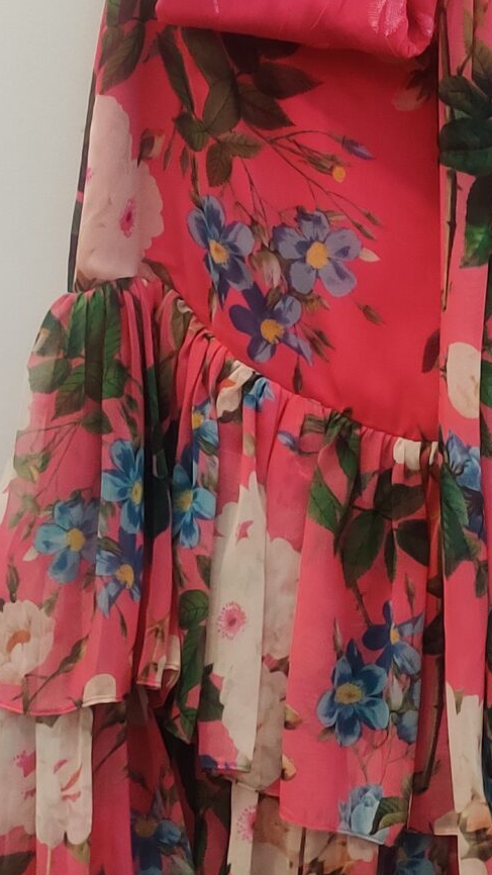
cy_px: 475
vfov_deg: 24.5
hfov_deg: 13.5
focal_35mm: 87
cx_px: 577
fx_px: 2018
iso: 500
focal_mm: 4.75
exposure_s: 1/50
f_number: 1.65
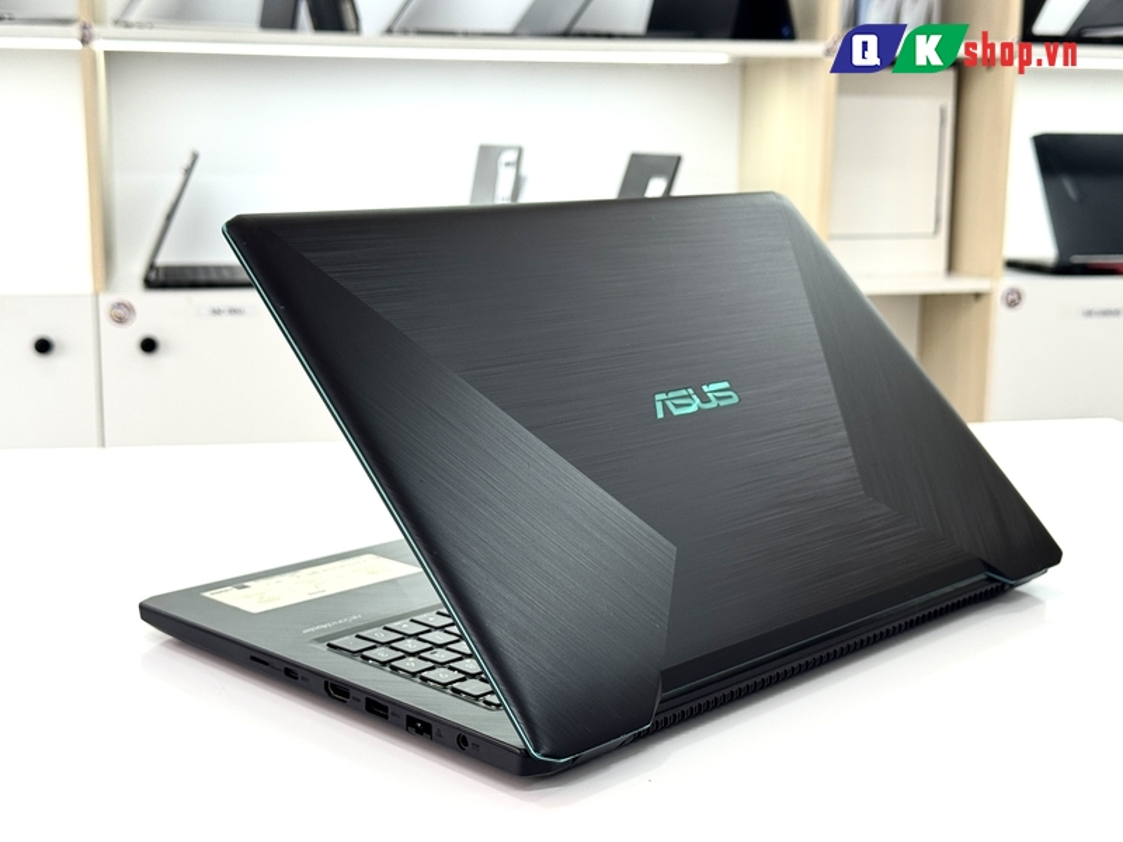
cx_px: 562
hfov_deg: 39.7
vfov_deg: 30.3
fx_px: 1557
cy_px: 421
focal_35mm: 48
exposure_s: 1/100
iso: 50
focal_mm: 6.76
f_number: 1.78
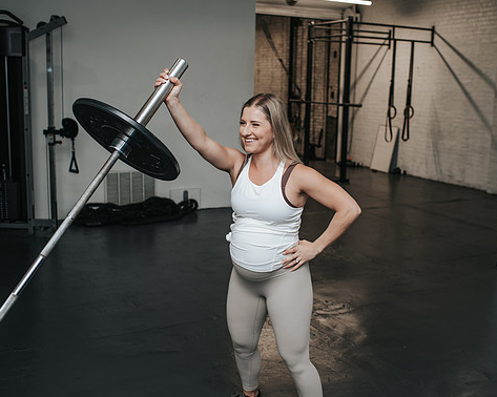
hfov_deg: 43.8
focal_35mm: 42
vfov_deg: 35.7
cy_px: 194
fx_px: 618
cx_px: 257
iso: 800
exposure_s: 1/200
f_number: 3.2
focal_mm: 35
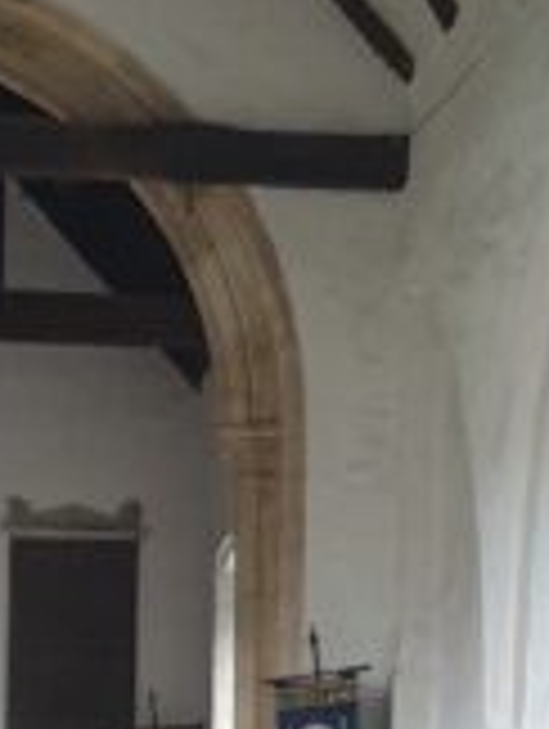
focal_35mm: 164
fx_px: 3459
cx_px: 382
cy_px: 459
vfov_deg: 12.0
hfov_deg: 9.1
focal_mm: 4.3
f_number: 1.5
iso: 250
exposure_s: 1/50
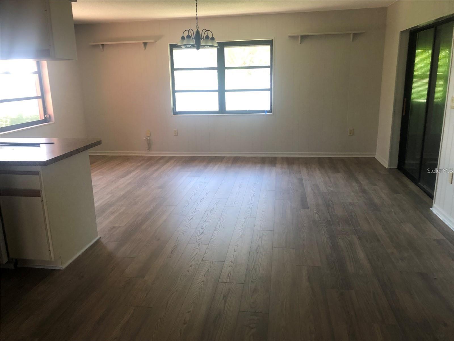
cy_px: 170
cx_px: 227
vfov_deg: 49.7
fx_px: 367
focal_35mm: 28
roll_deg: +1.3
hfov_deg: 63.4
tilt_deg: -14.6
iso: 25
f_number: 1.8
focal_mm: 3.99
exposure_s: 1/30
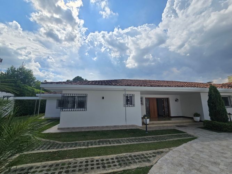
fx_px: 87
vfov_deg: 89.9
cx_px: 116
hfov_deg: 106.2
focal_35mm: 13
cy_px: 87
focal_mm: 2.2
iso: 50
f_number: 2.2
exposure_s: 1/5116
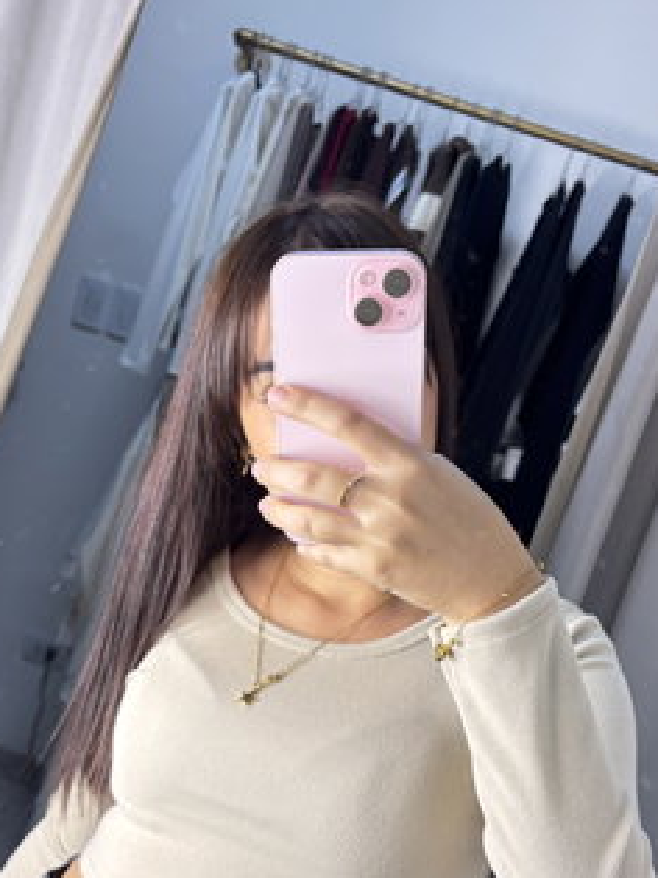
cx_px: 270
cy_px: 623
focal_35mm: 44
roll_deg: -18.6
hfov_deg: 32.8
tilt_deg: -14.8
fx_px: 1116
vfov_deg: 42.1
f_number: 1.6
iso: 80
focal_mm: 5.96
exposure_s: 1/100
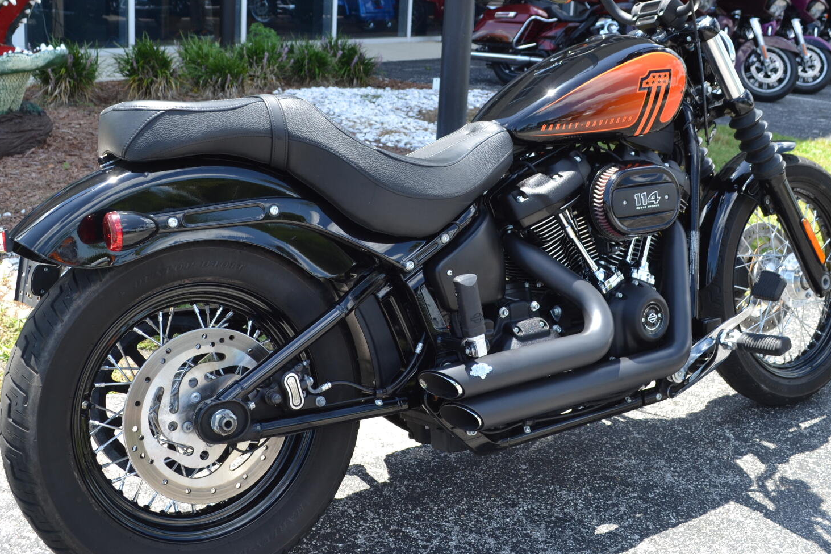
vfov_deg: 32.5
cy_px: 203
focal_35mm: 41
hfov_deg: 47.4
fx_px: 947
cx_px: 424
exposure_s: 1/125
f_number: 5.6
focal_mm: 20
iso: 110
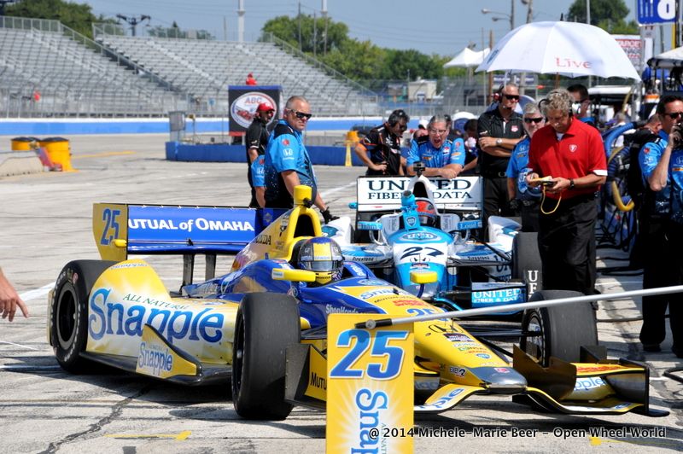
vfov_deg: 8.7
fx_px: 2986
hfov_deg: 13.1
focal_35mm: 158
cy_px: 227
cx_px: 342
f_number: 10
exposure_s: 1/400
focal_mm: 105
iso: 200
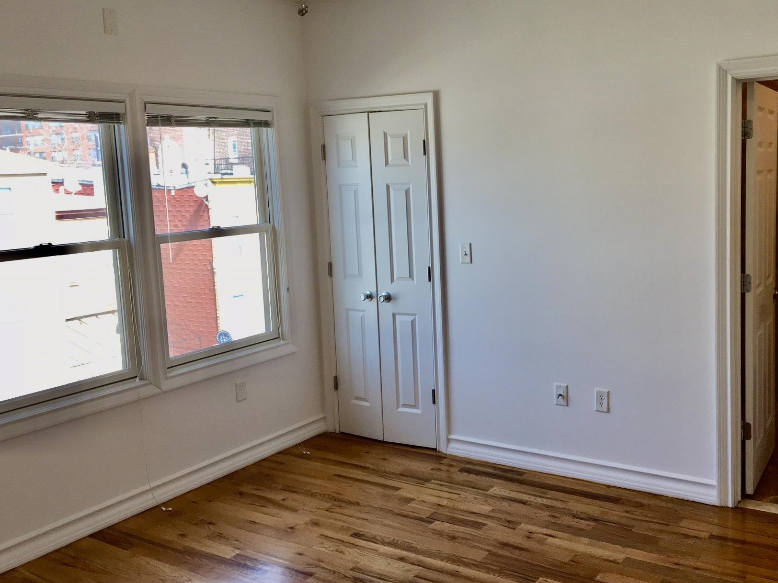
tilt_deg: -5.6
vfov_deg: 39.6
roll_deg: +2.8
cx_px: 470
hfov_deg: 51.0
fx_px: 809
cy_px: 262
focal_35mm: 36
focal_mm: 4.15
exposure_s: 1/120
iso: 40
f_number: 2.2
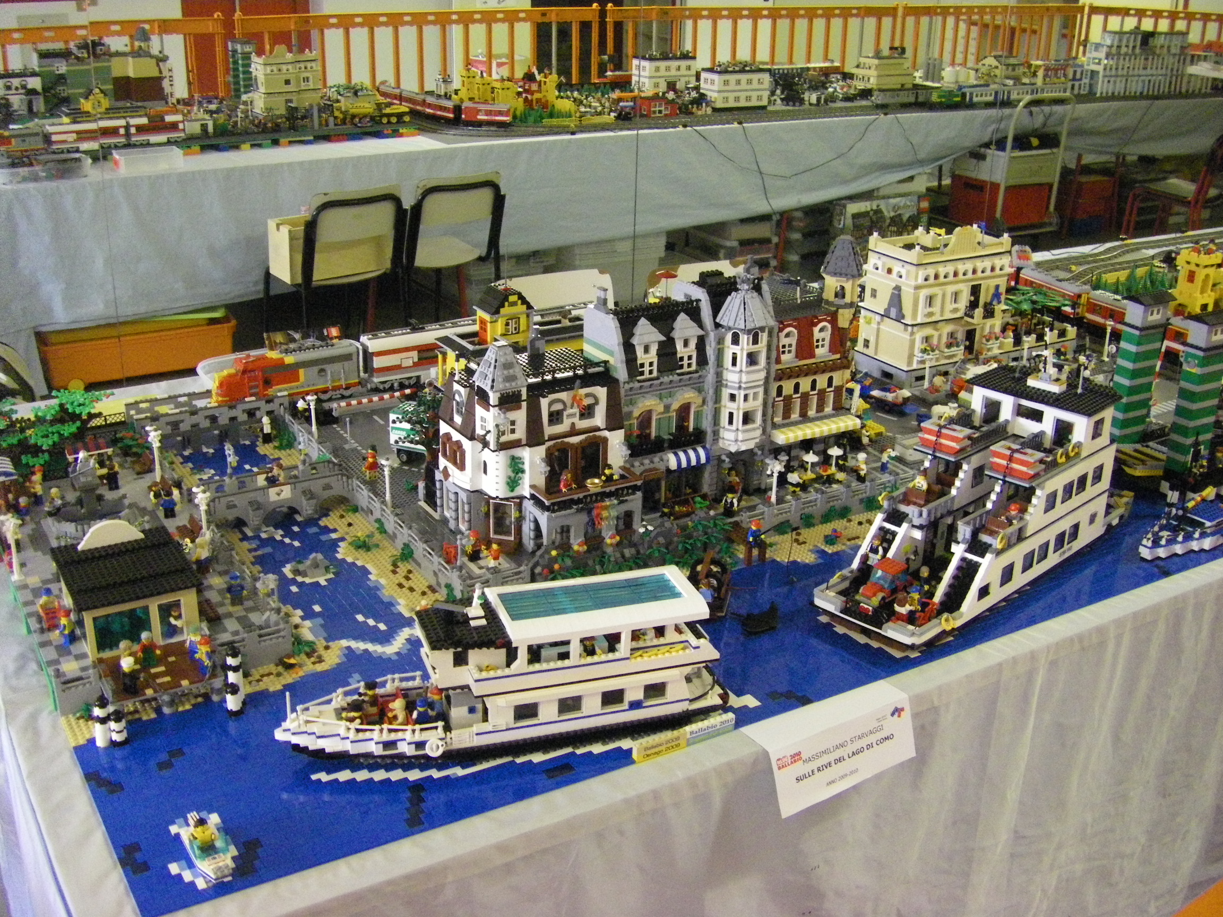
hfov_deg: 49.0
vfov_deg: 37.7
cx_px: 612
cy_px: 458
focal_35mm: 38
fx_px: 1343
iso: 800
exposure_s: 1/15
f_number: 3.5
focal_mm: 6.3
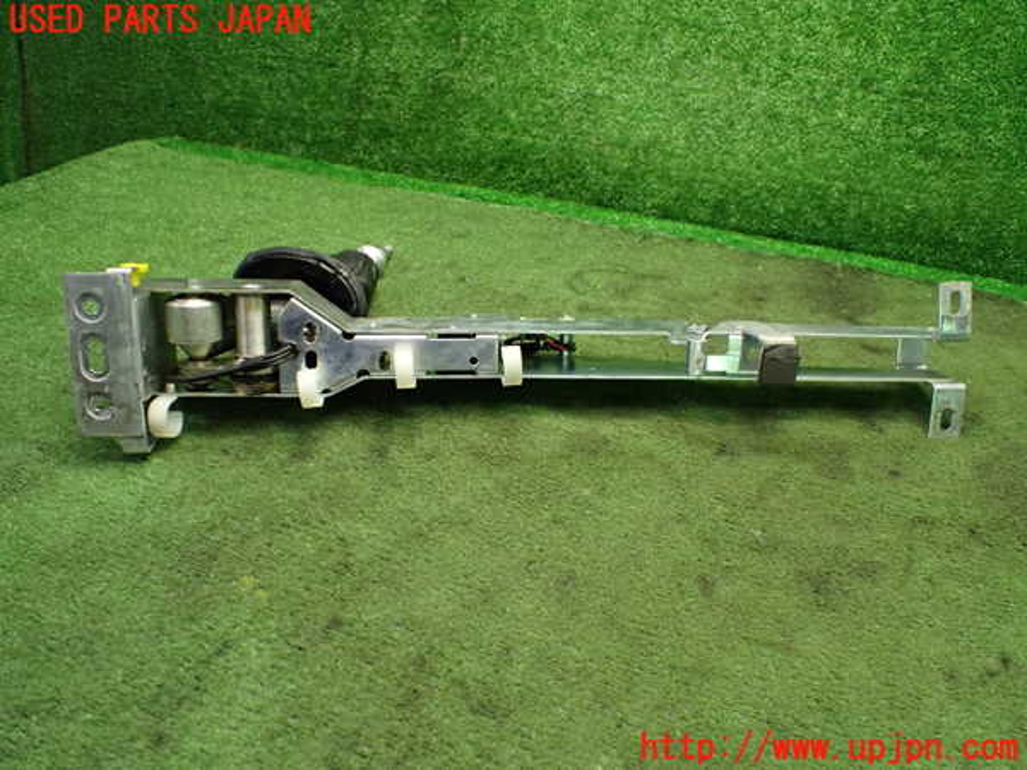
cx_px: 514
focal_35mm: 30
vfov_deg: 46.8
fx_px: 890
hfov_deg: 60.0
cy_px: 385
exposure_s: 1/125
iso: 800
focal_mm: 5.4
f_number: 2.3
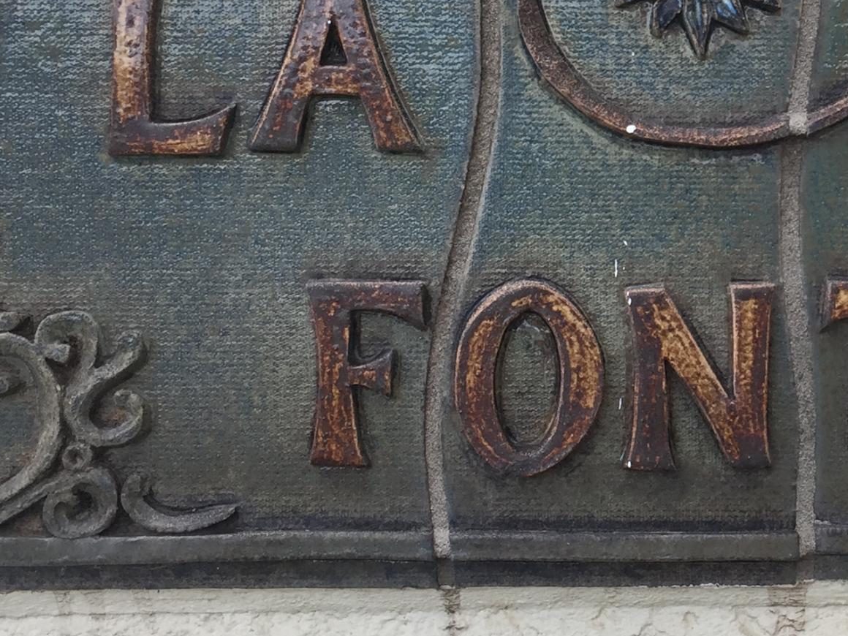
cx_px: 781
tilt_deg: -2.0
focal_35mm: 75
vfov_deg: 19.5
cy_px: 154
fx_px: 1837
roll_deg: +0.3
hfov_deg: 25.1
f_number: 2.2
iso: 32
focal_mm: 4.15
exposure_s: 1/120
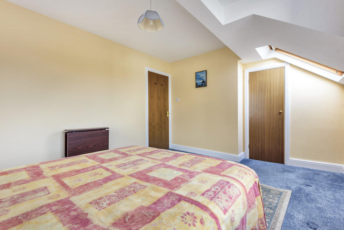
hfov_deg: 96.7
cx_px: 172
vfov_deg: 73.8
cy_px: 115
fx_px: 153
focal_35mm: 16
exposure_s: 1/40
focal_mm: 16
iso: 250
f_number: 8
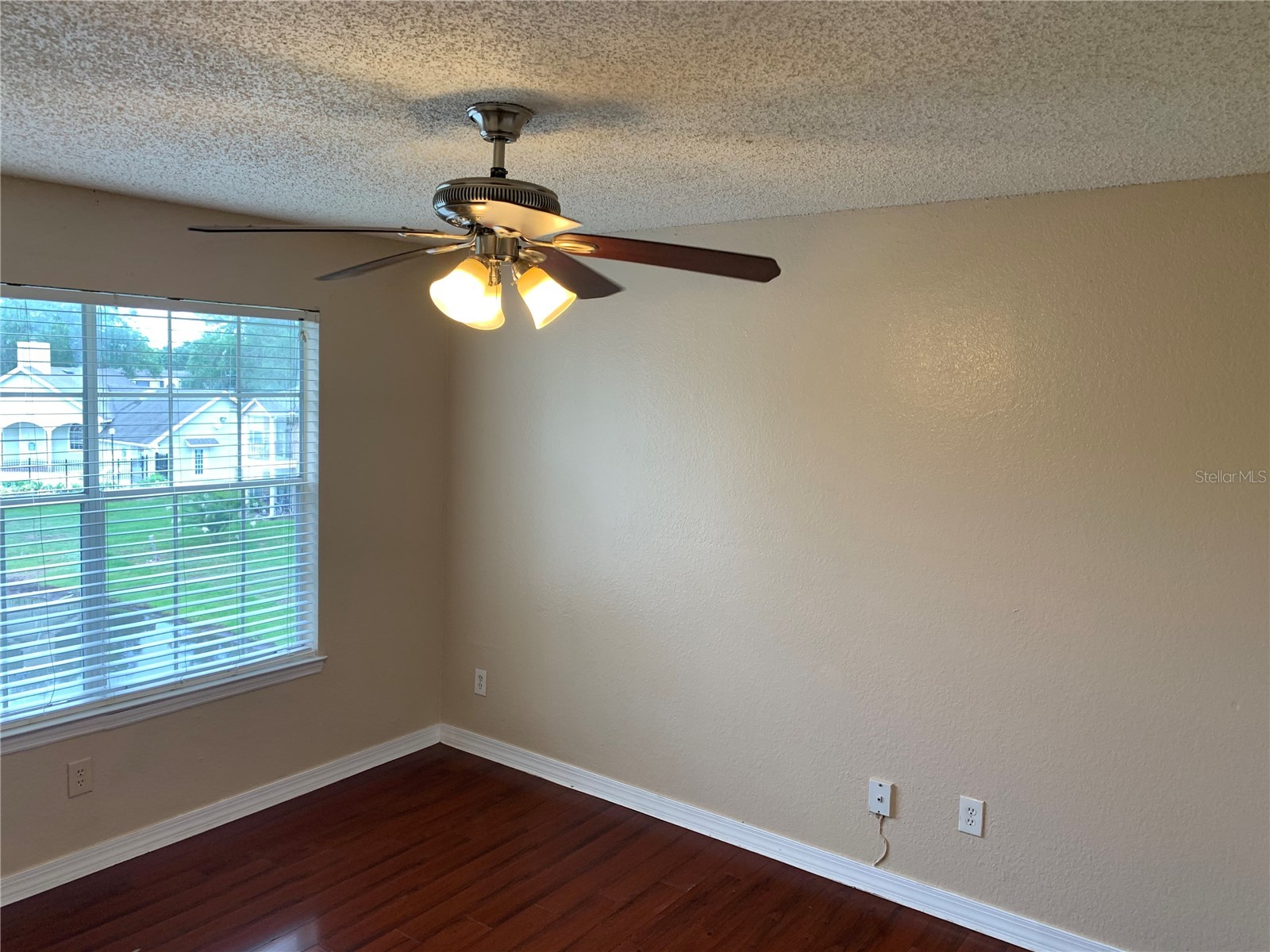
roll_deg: -2.4
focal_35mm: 26
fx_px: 954
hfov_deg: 67.3
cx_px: 635
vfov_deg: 53.1
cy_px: 476
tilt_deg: -4.9
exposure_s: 1/120
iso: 64
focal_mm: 4.25
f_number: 1.8
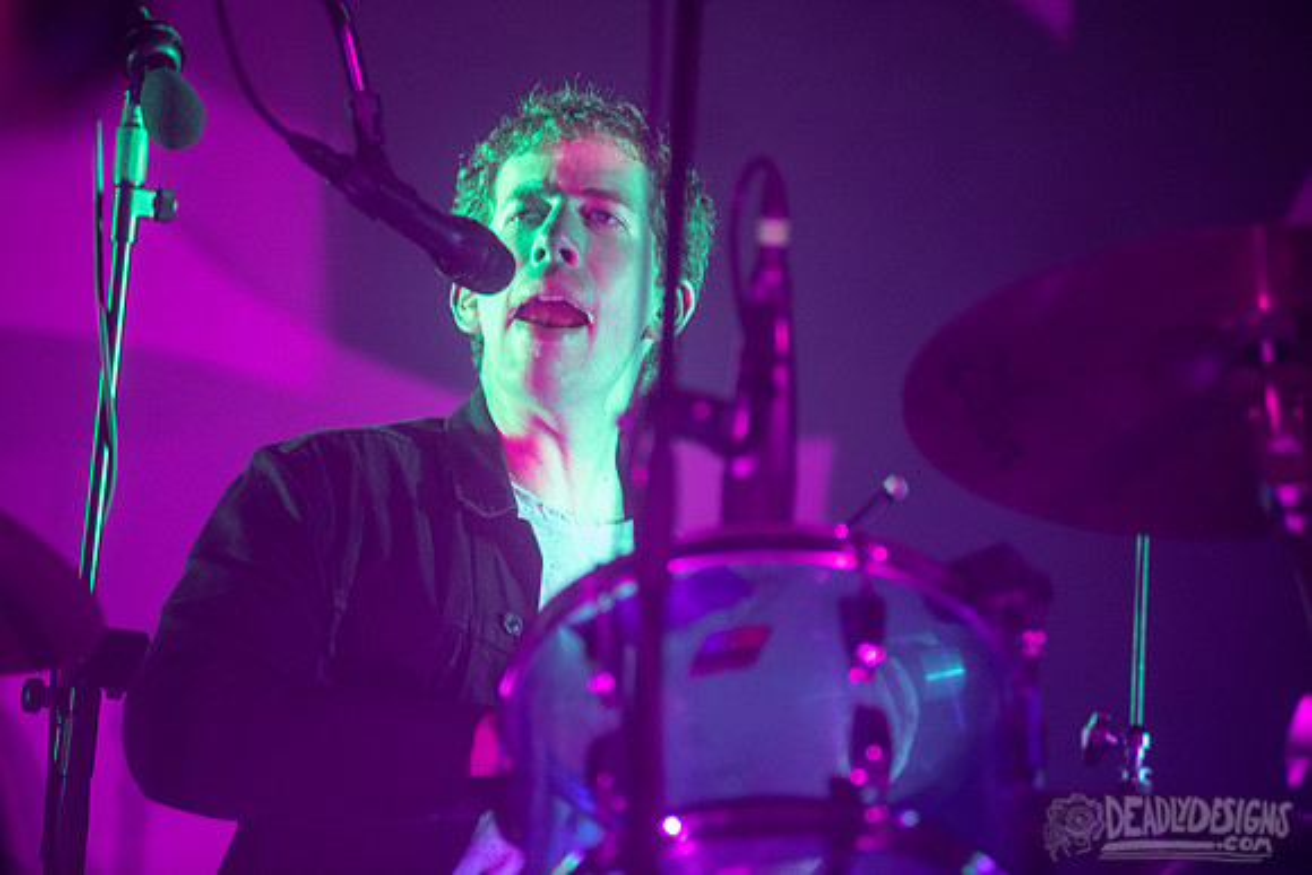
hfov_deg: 9.4
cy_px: 397
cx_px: 599
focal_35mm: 219
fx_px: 7969
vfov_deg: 6.3
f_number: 3.2
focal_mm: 200
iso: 3200
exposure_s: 1/320
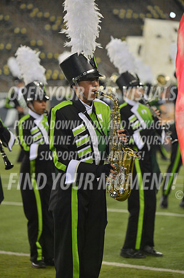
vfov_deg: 9.4
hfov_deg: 6.2
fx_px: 1690
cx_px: 92
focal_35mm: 220
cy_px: 139
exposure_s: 1/640
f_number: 5.6
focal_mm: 220
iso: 2000
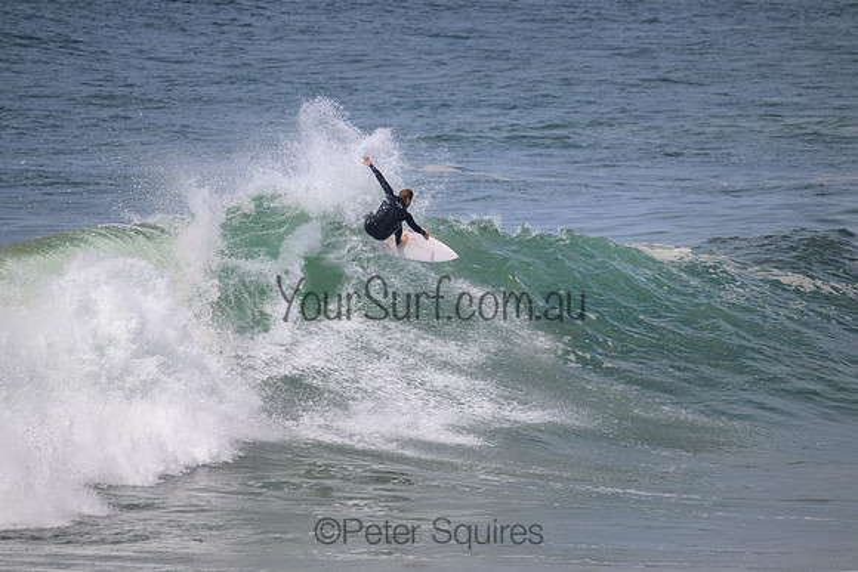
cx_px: 429
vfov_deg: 2.3
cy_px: 286
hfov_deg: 3.4
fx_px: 14541
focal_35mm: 610
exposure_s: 1/2000
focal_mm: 610
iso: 560
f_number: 11
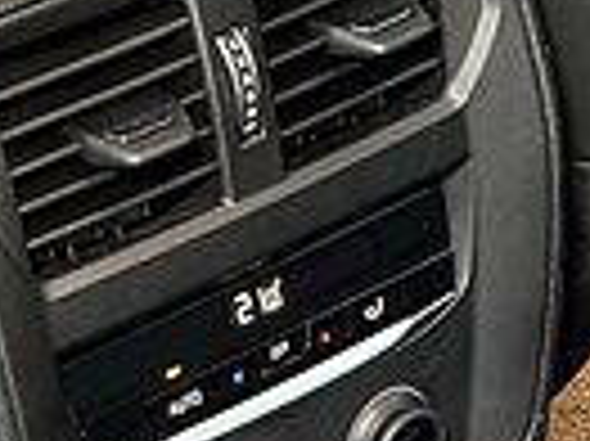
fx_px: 3423
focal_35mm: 201
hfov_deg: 9.8
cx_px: 396
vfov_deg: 7.4
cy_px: 315
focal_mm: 6.76
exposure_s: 1/9
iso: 500
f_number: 1.78
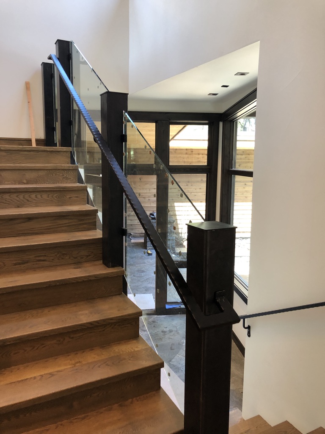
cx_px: 162
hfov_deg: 49.7
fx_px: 351
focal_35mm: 28
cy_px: 217
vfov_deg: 63.4
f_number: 1.8
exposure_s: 1/30
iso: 40
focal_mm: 4
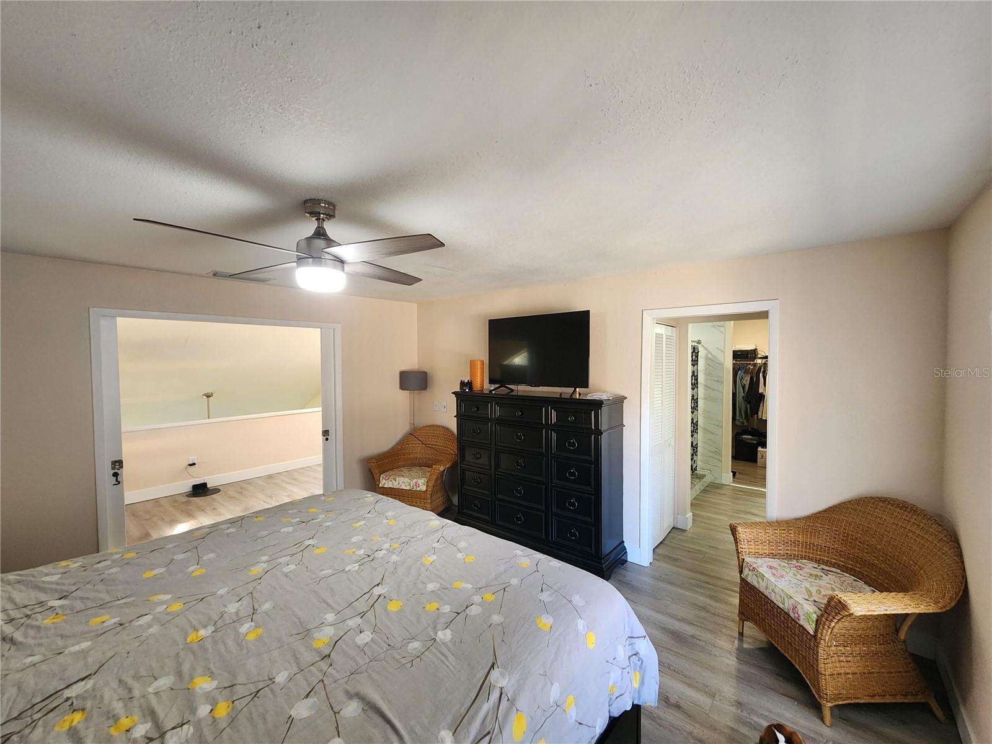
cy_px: 372
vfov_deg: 89.9
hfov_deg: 106.2
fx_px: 373
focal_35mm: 13
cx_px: 496
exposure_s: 1/60
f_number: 2.2
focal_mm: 2.2
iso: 320
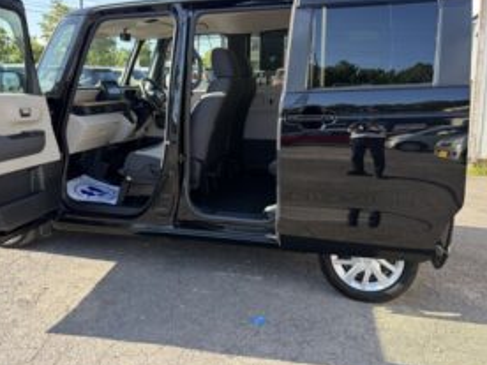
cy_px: 142
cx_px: 206
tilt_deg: -7.6
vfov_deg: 42.7
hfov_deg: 55.1
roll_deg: +0.3
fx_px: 464
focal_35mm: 33
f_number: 1.6
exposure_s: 1/764
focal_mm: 5.96
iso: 64
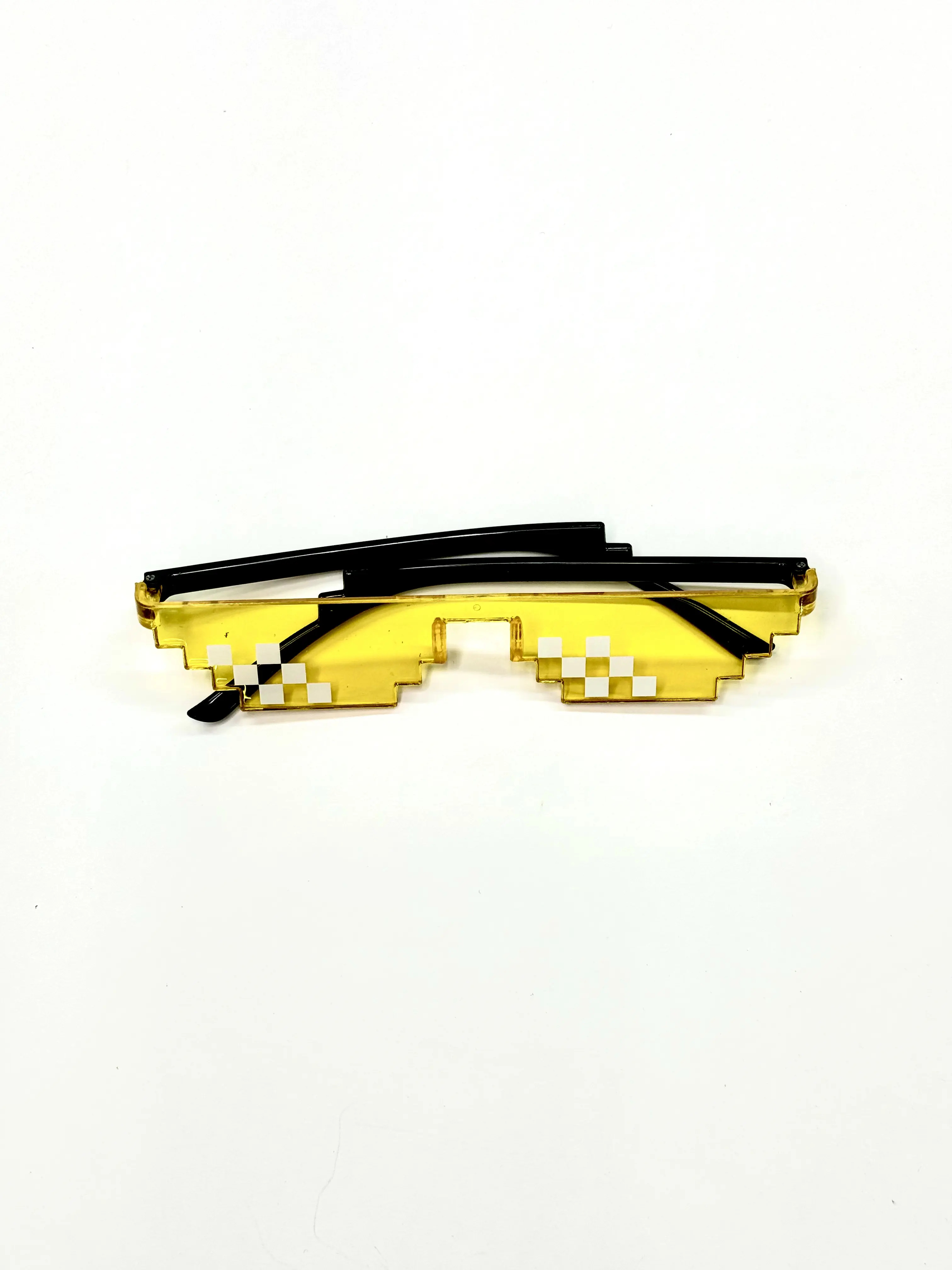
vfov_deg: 39.7
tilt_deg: -82.8
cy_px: 635
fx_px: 1760
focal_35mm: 48
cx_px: 476
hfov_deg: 30.3
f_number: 1.78
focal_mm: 6.76
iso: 50
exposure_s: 1/100
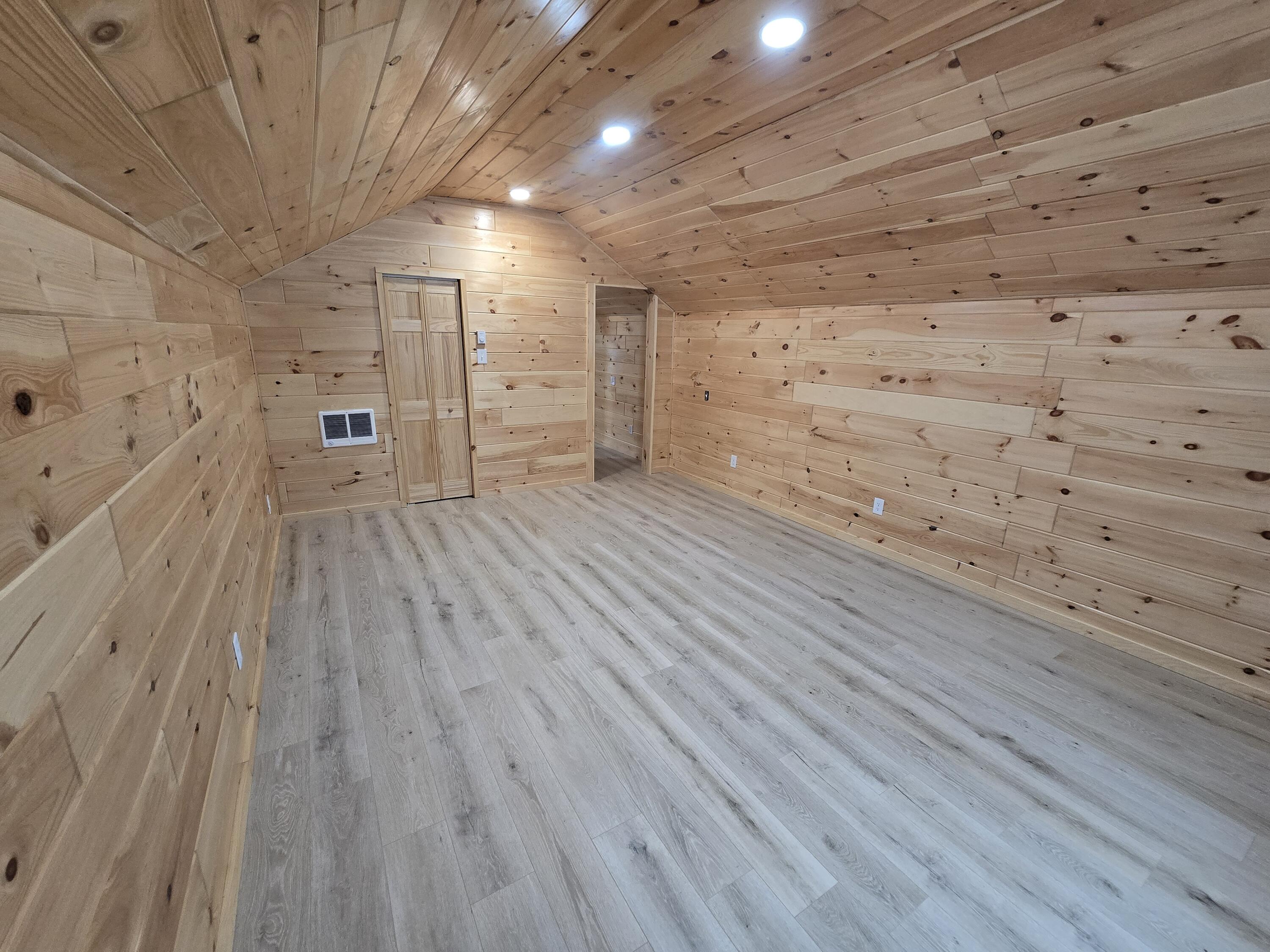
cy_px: 476
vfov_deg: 89.9
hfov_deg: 106.2
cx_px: 635
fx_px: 477
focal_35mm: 13
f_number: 2.2
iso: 200
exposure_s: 1/60
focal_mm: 2.2
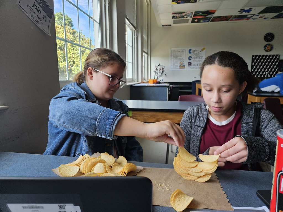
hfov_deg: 73.9
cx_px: 142
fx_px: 188
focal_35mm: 23
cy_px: 106
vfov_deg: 58.9
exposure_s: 1/207
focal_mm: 5.4
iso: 80
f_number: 1.8
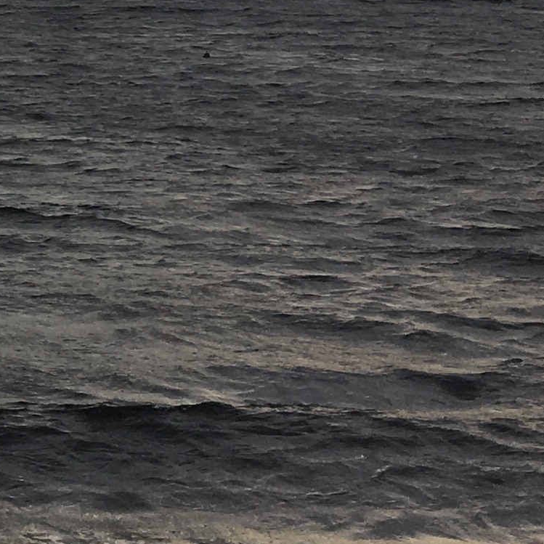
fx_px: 2454
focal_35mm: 138
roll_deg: +0.6
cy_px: 1
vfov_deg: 12.5
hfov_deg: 11.0
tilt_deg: -1.4
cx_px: -671
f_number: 2.2
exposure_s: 1/217
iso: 25
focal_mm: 4.15
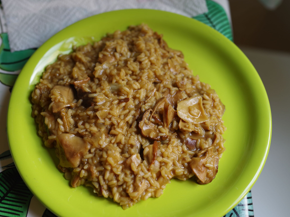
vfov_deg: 26.1
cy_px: 112
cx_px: 133
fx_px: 469
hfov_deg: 34.3
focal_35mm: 56
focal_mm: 50
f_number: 2.8
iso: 200
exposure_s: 1/80
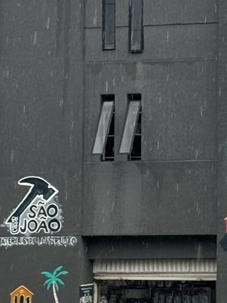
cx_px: 186
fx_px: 866
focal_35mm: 99
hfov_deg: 14.8
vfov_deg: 19.8
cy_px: 189
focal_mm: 6.76
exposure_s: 1/464
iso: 64
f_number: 1.78
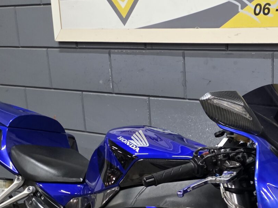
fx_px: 546
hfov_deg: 27.2
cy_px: 192
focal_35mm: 68
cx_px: 266
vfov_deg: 21.1
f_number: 1.7
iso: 1600
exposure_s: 1/100
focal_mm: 6.25
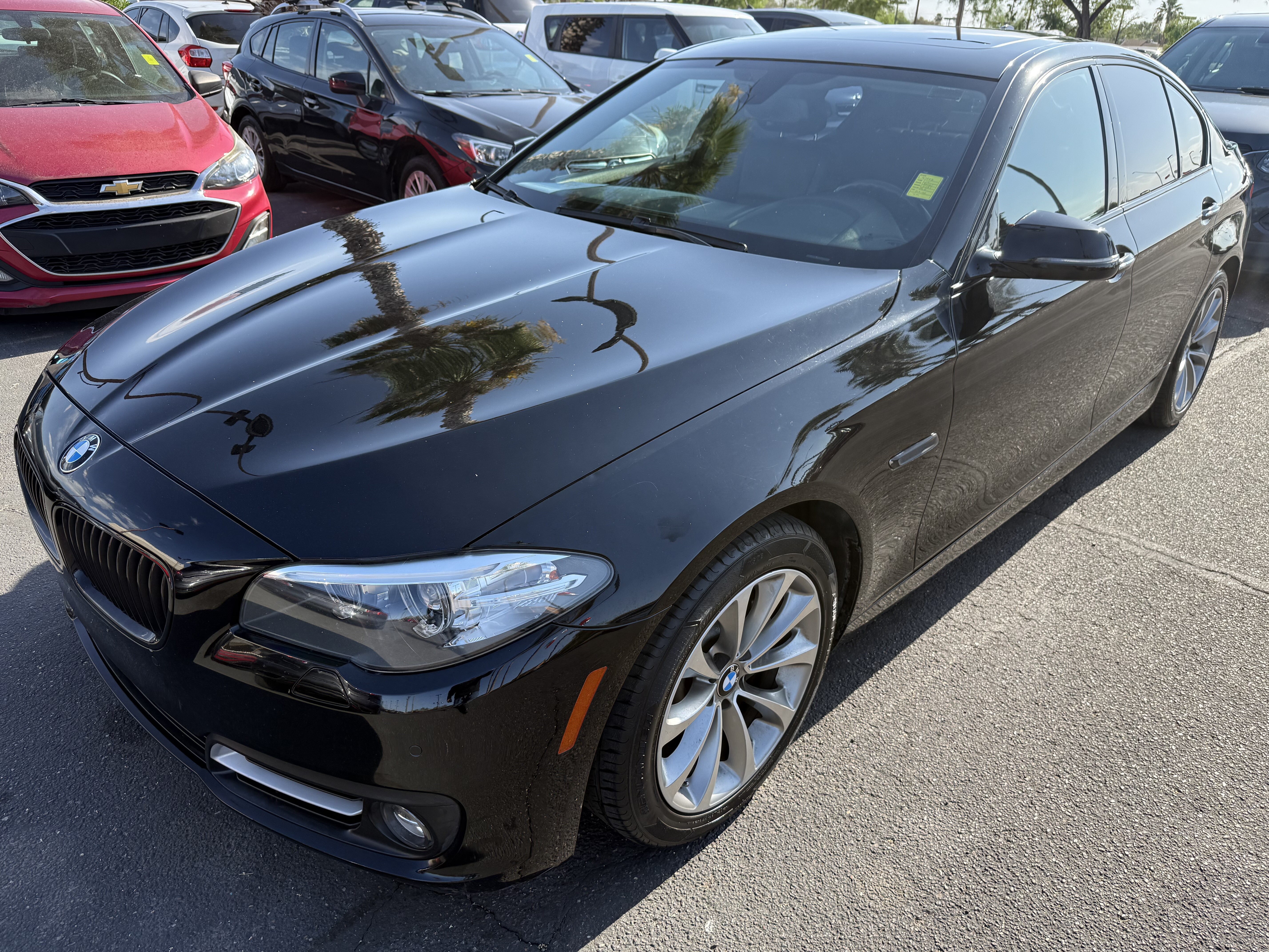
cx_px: 634
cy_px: 476
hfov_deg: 71.6
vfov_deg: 56.8
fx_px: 880
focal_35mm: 24
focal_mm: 6.76
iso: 80
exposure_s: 1/1139
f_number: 1.78
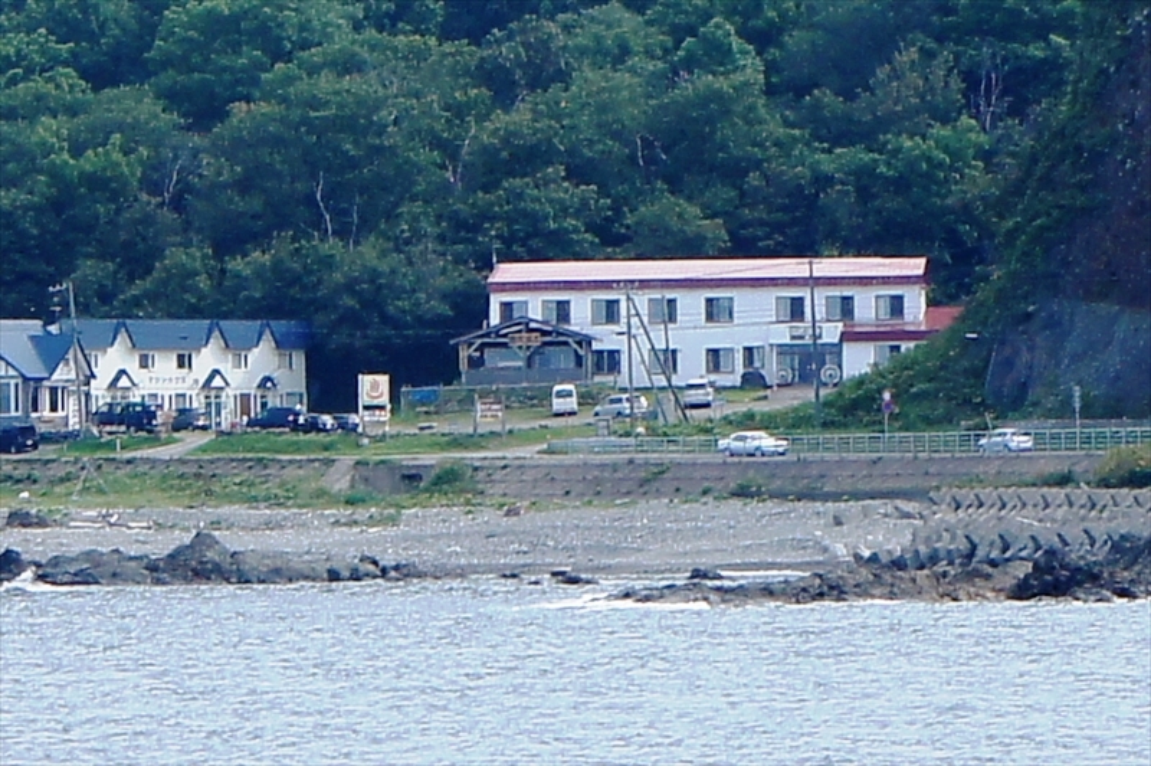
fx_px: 11596
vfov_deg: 3.8
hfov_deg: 5.7
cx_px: 576
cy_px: 383
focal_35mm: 363
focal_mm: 39
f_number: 8
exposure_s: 1/500
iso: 200
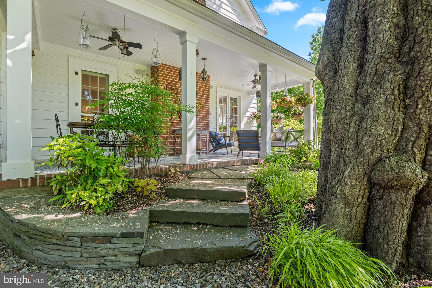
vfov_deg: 72.0
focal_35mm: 16
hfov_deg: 95.0
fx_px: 198
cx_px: 216
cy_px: 144
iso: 250
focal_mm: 16.5
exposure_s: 1/50
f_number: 4.5
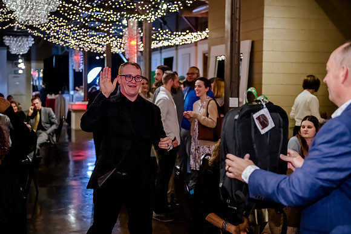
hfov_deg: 37.9
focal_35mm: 52
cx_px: 166
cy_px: 116
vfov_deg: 25.8
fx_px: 511
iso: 5000
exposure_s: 1/200
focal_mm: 48
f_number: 2.8
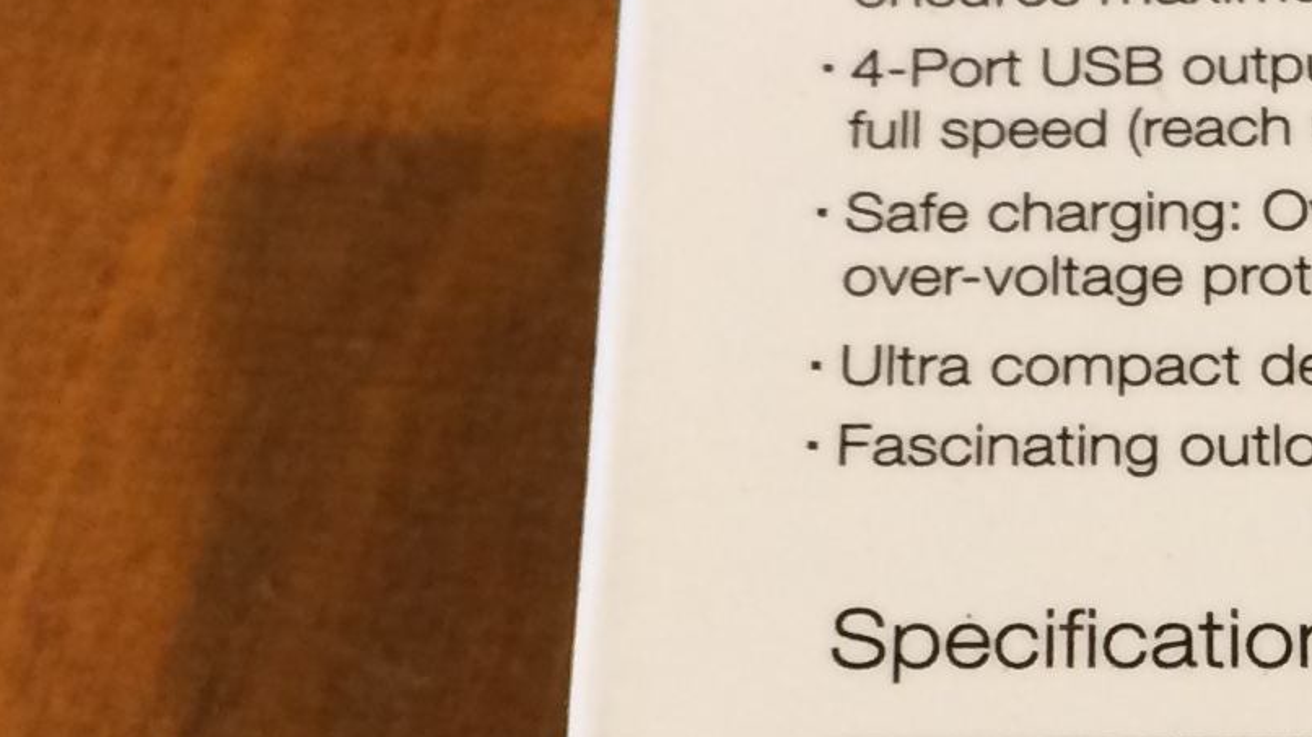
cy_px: 898
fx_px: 4452
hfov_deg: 16.1
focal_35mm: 128
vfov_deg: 9.3
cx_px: 1558
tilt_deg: -60.8
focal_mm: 4.15
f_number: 2.2
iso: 125
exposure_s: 1/33
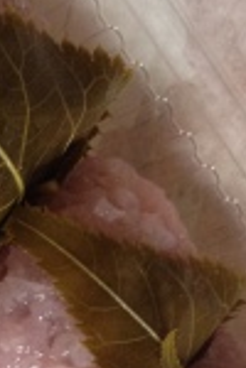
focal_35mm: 121
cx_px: -21
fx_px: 1240
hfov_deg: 11.2
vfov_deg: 16.7
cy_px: 343
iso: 100
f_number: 2.4
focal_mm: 4.28
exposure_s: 1/20
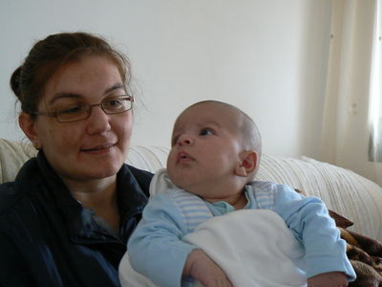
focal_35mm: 48
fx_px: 530
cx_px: 191
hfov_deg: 39.7
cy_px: 144
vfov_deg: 30.3
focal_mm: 8
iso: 200
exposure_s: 1/30
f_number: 2.8
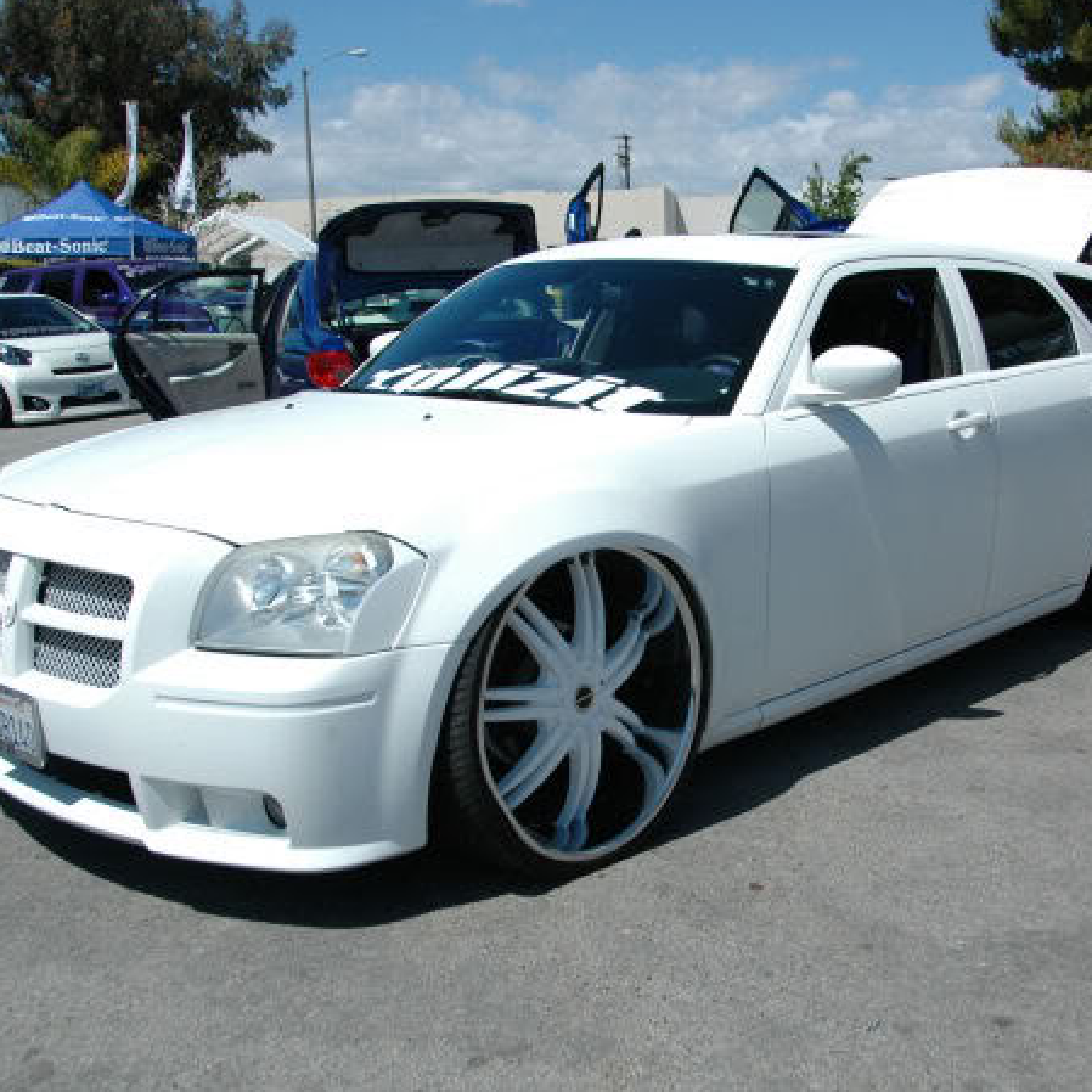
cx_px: 637
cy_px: 572
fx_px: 1463
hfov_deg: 40.8
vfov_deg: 40.9
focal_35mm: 41
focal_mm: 20
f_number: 4
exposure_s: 1/2500
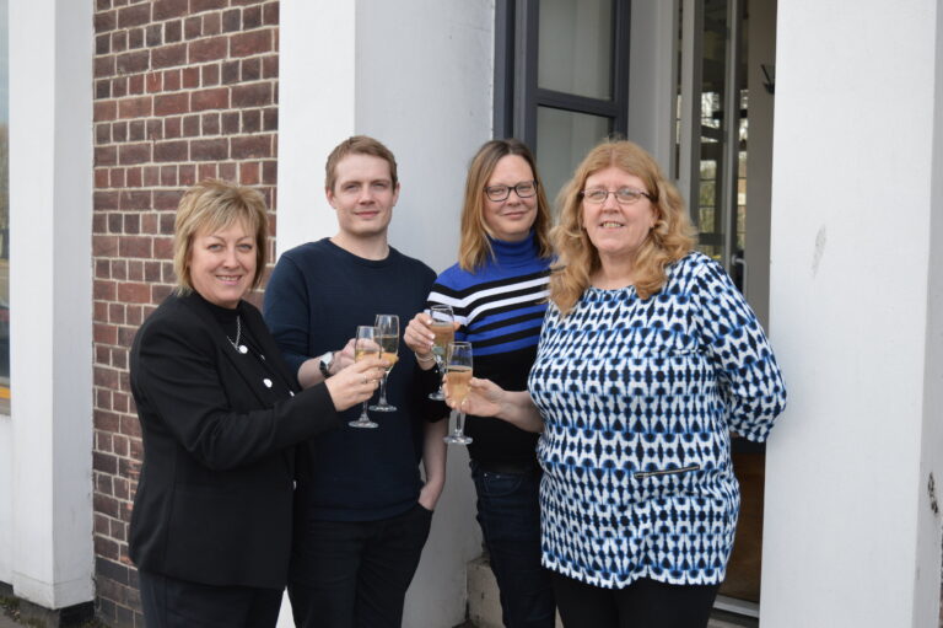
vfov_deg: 30.8
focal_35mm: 44
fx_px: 1139
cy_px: 314
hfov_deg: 45.0
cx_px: 472
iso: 140
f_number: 5.6
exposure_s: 1/125
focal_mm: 29
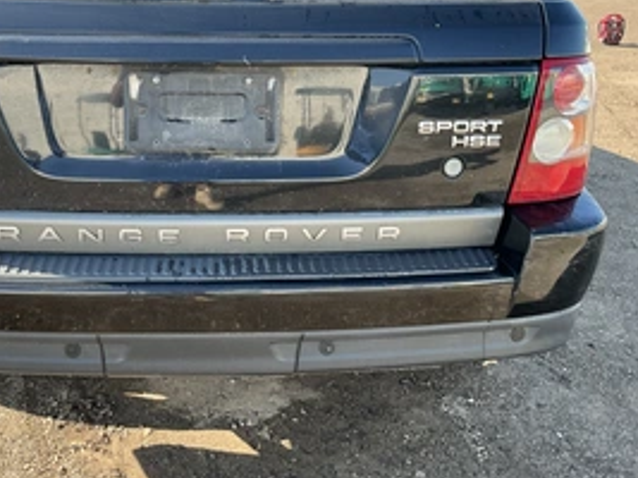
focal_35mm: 42
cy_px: 153
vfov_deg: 34.0
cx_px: 225
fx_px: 774
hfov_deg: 44.3
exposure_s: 1/145
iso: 20
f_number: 1.8
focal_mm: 3
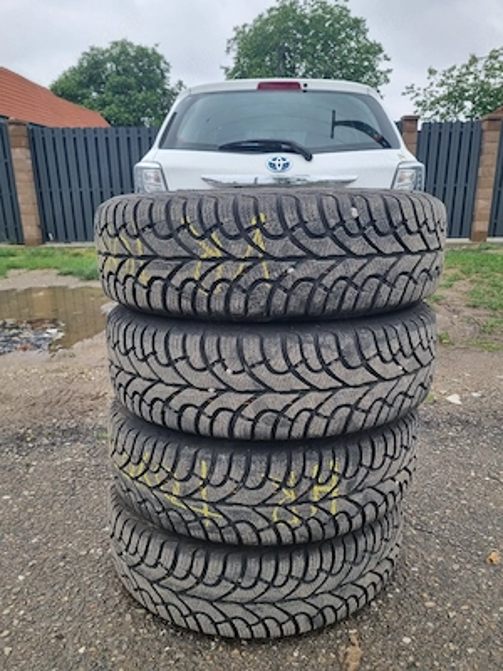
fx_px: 504
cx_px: 252
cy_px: 336
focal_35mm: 26
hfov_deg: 53.1
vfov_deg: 67.3
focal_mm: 5.4
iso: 50
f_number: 1.8
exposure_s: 1/1250
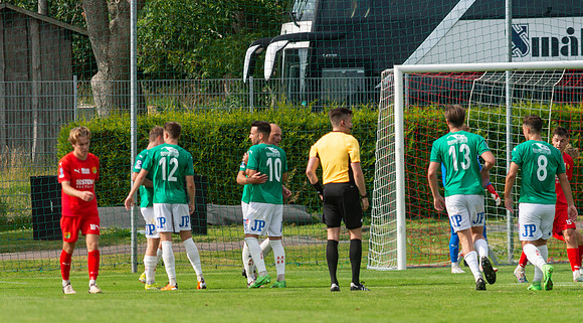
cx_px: 197
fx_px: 8996
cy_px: 257
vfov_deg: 2.1
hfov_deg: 3.7
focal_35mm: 584
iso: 280
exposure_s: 1/1600
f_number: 4.5
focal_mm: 420
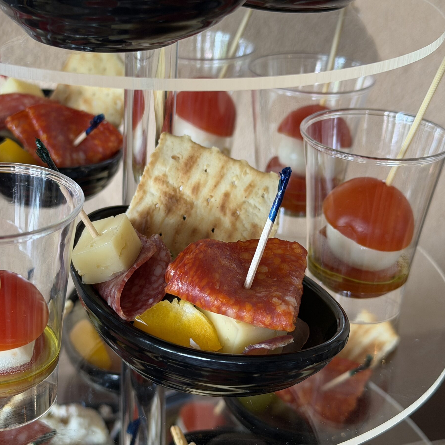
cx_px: 163
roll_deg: -1.5
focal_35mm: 60
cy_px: 213
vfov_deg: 28.6
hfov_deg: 28.5
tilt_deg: -25.1
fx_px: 873
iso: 125
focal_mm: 6.76
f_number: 1.78
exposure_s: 1/50
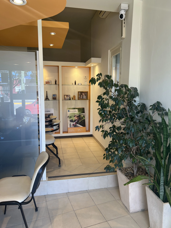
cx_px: 86
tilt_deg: -7.3
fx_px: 171
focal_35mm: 26
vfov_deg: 67.3
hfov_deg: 53.1
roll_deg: +0.1
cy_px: 114
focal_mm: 5.7
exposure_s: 1/108
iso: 32
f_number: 1.5
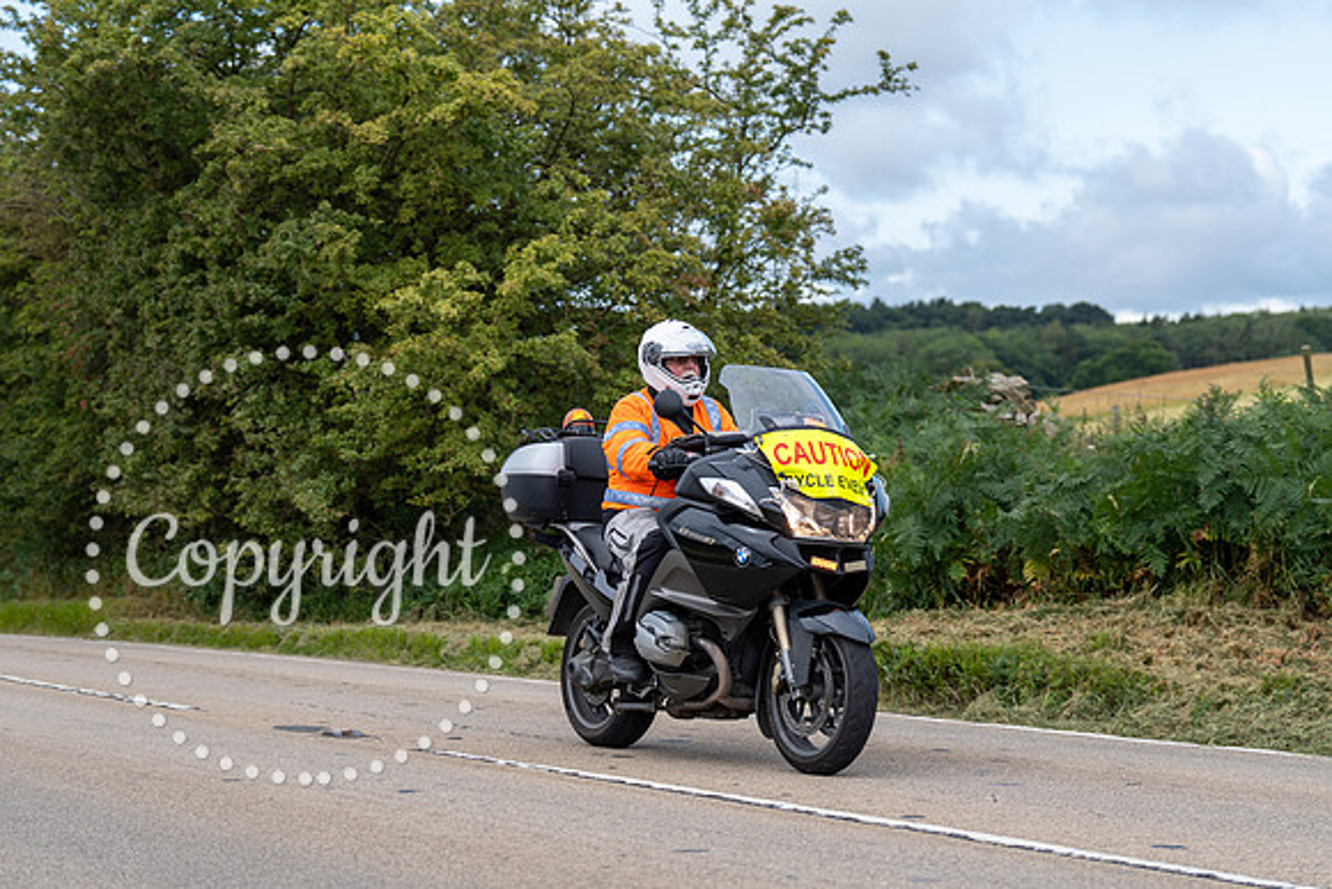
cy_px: 444
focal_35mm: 70
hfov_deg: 28.8
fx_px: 2590
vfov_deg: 19.5
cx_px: 666
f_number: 3.5
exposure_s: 1/800
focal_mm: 70
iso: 160
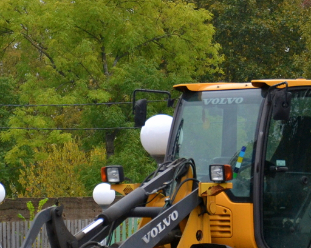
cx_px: 98
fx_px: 2429
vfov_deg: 5.9
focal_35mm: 264
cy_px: 198
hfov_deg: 7.3
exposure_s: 1/500
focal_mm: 80
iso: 720
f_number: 5.3
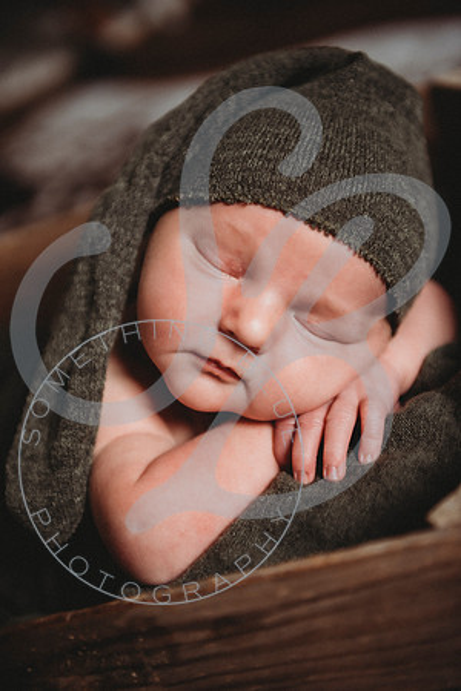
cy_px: 346
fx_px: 1114
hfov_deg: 23.4
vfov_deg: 34.5
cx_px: 230
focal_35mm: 58
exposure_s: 1/125
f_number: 2.8
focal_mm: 58
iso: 400
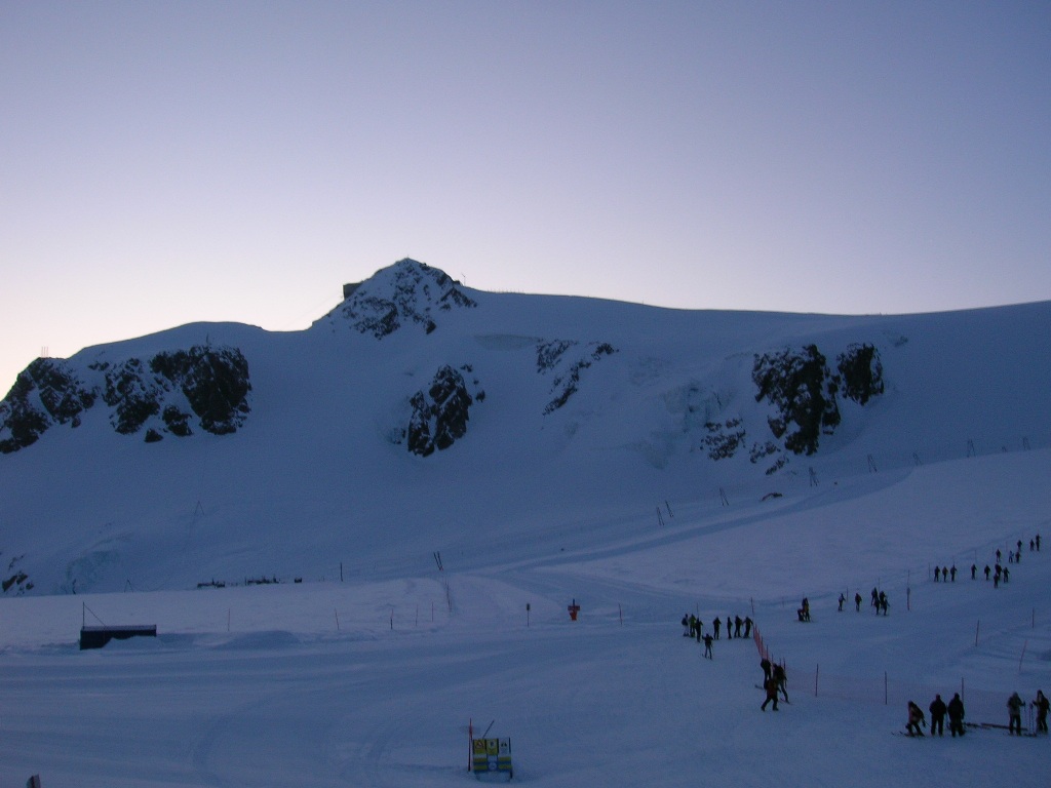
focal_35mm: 34
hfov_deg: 54.0
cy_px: 394
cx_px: 526
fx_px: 1032
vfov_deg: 41.8
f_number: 4.9
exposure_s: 1/27.8
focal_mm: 5.7
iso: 50
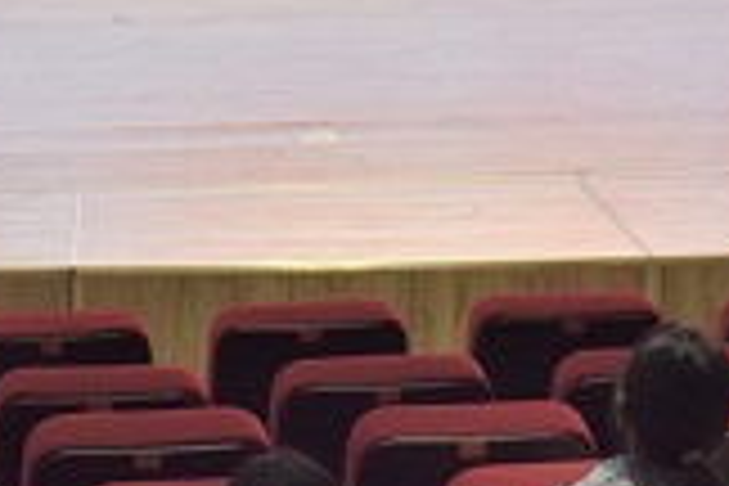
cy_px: -450
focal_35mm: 169
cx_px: 356
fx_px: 3422
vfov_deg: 7.8
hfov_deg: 12.2
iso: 400
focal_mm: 26
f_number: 5
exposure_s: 1/100
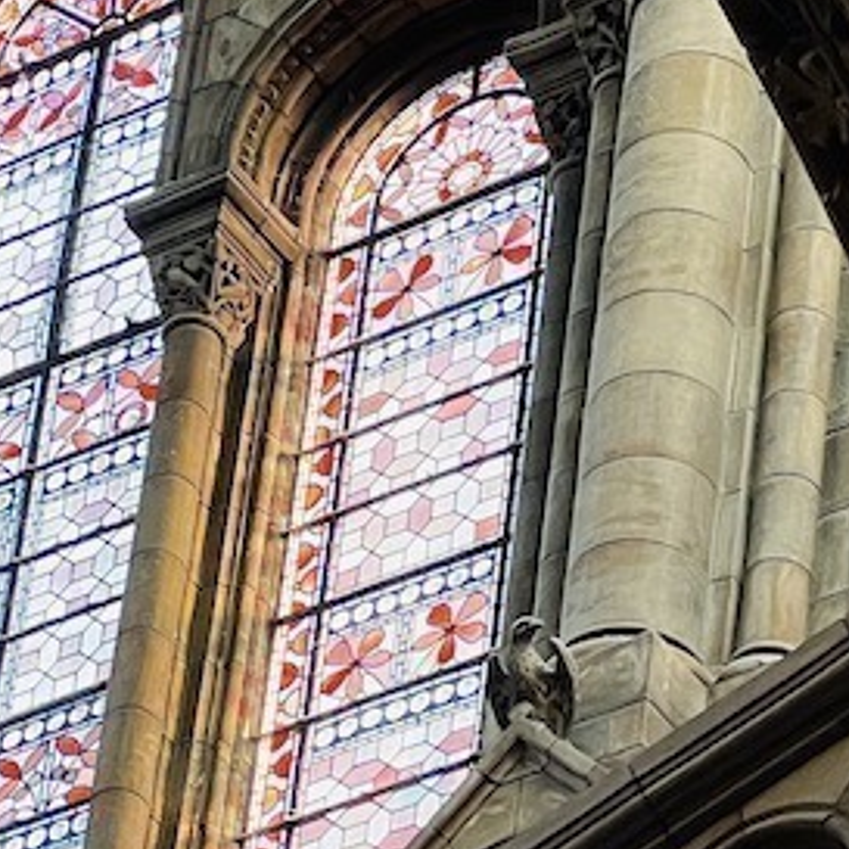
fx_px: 7076
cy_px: 777
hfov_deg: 6.8
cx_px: -386
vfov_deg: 6.8
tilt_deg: +38.0
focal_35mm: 255
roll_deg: -11.9
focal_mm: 9
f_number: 2.8
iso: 320
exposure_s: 1/60
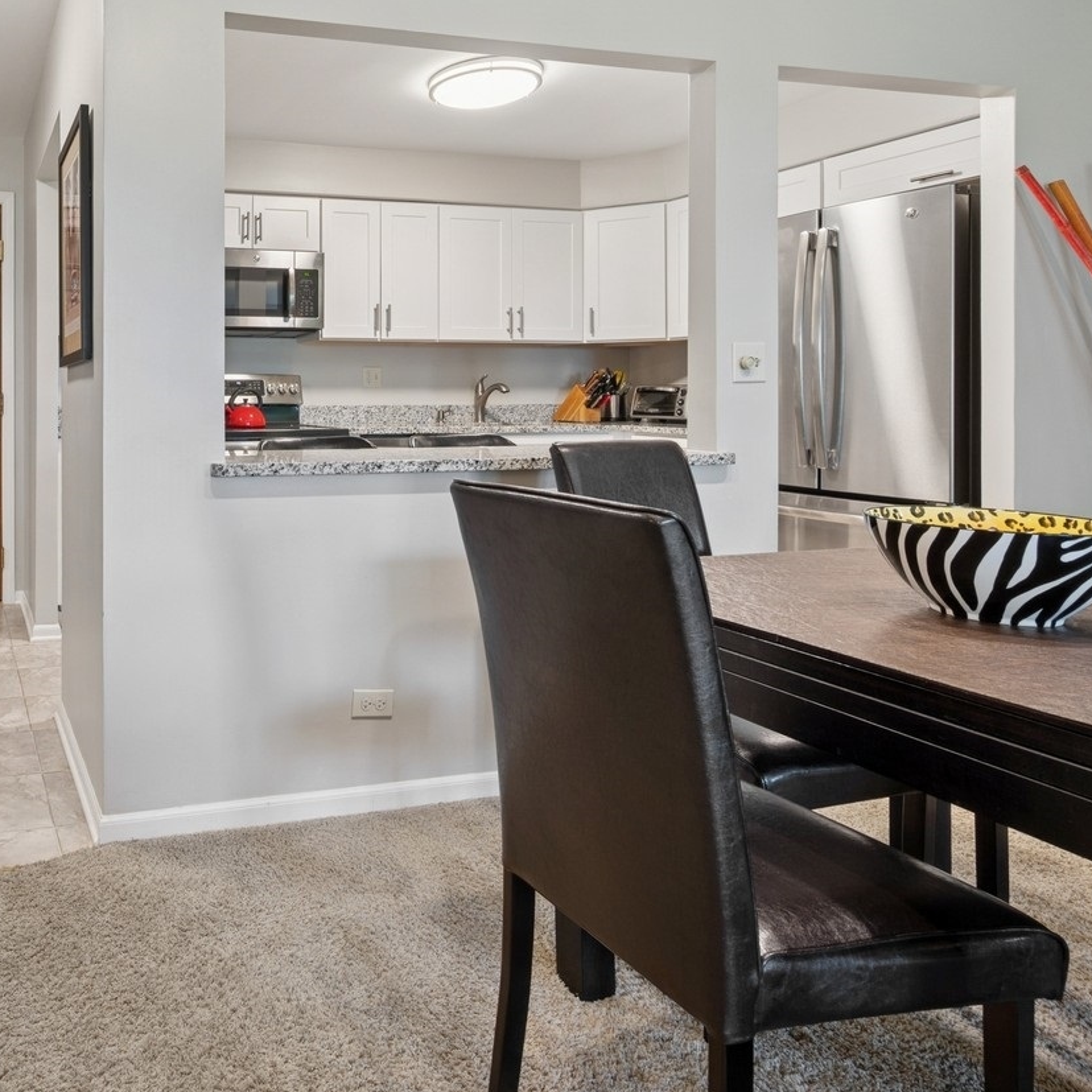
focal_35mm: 23
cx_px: 135
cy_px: 404
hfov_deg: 58.7
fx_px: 821
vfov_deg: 66.2
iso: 200
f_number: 9.5
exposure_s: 1/4
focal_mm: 14
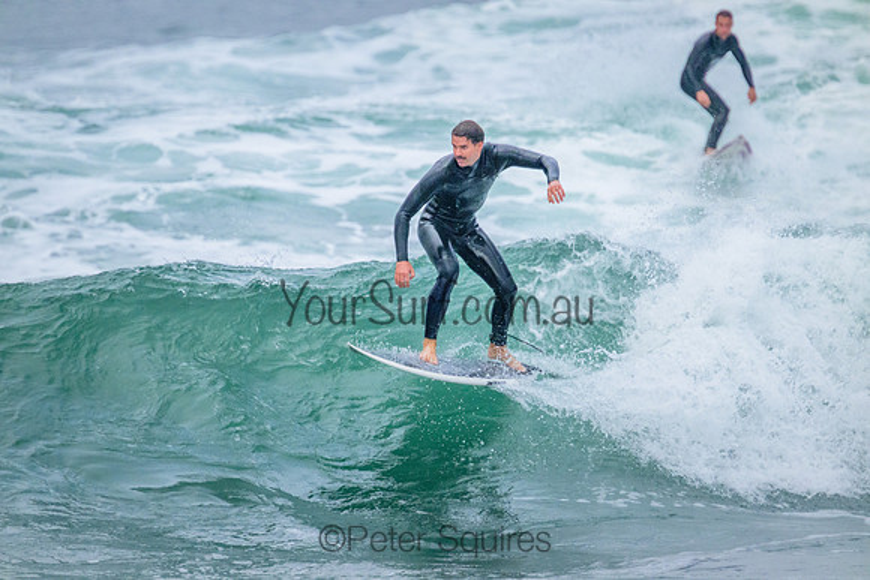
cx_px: 435
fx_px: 19337
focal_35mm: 800
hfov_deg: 2.6
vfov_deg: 1.7
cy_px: 290
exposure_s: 1/1600
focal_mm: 800
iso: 4500
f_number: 11
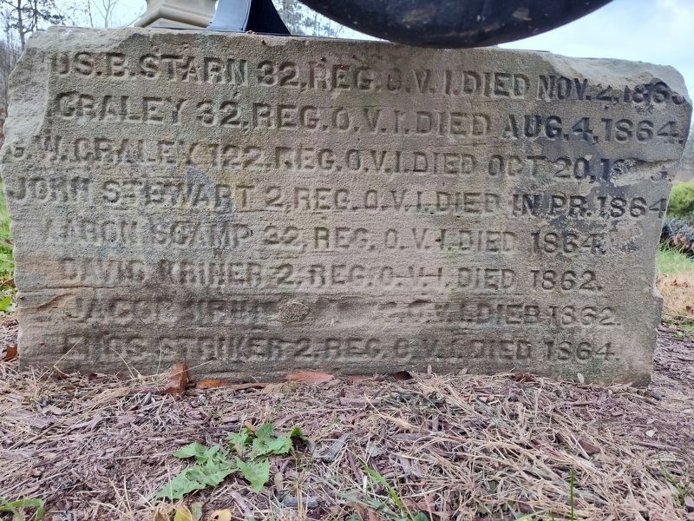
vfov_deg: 58.9
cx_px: 347
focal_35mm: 23
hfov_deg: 73.9
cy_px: 260
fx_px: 461
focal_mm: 5.56
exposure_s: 1/120
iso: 475
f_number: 1.8
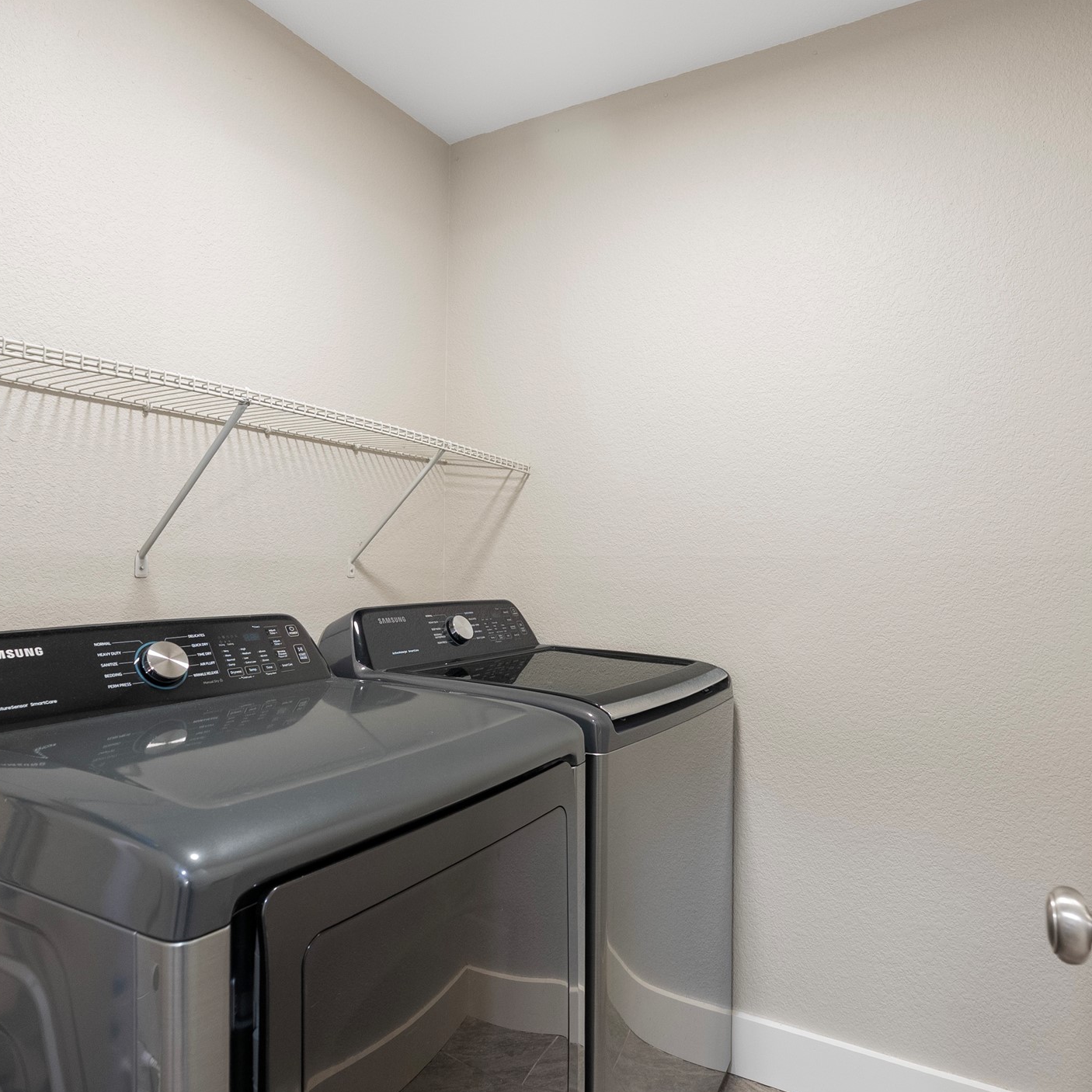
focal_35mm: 21
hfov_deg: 71.5
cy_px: 560
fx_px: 749
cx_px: 645
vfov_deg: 72.1
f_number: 7.1
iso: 1600
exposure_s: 1/4
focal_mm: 16
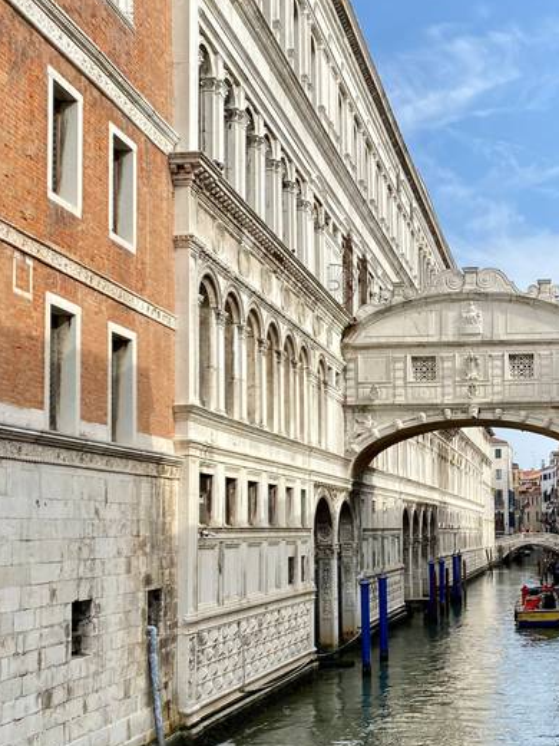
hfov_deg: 29.2
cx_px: 484
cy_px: 465
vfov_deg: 39.4
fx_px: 1034
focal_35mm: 48
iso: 32
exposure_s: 1/2105
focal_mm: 4.25
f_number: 1.8
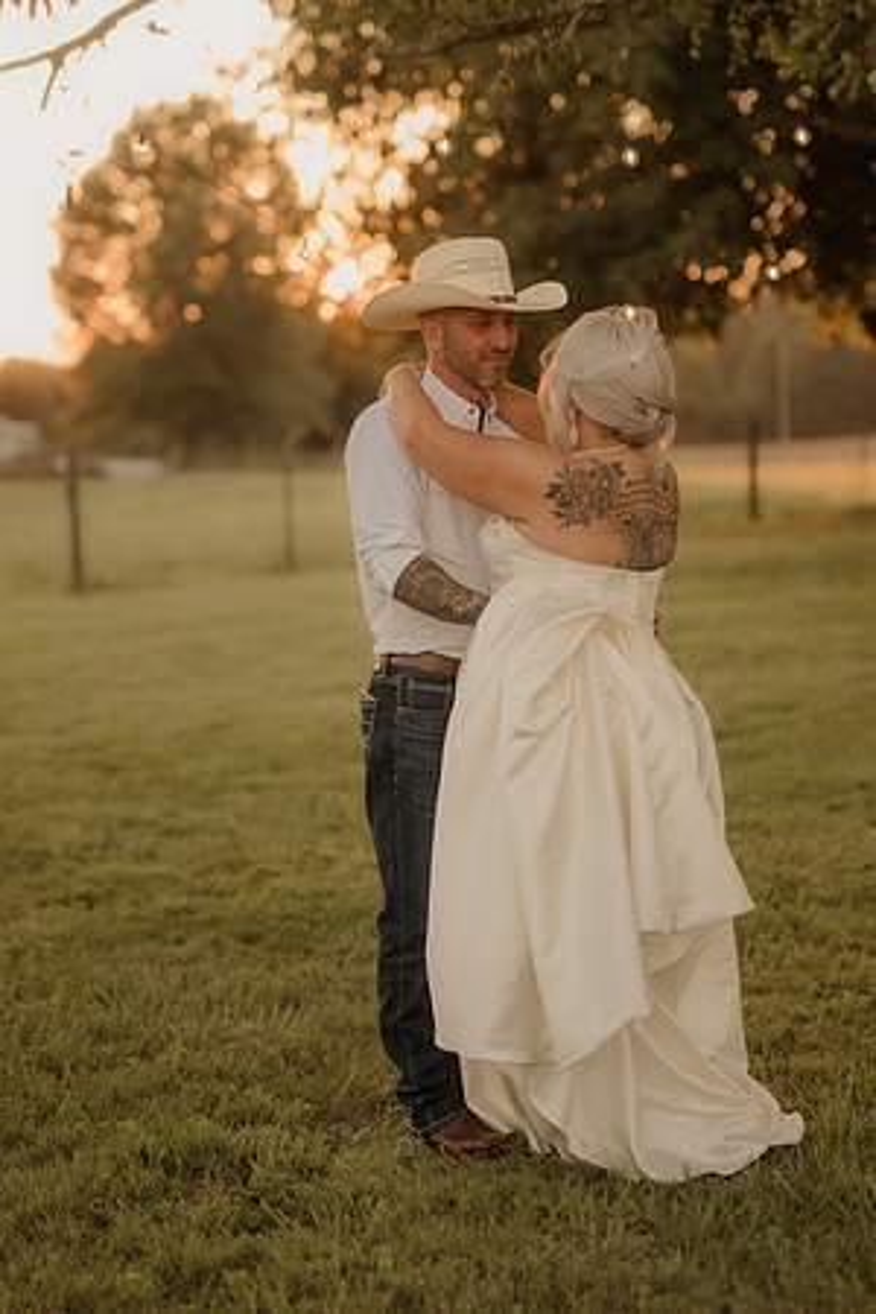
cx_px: 438
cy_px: 657
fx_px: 2737
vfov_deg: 27.0
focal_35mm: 75
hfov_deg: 18.2
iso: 200
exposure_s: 1/400
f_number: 2.8
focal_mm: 50
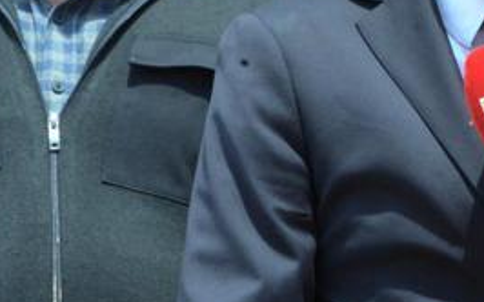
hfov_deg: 4.7
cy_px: 29
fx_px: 5894
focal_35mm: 447
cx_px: 540
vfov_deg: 2.9
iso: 5000
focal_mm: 190
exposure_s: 1/2000
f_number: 11
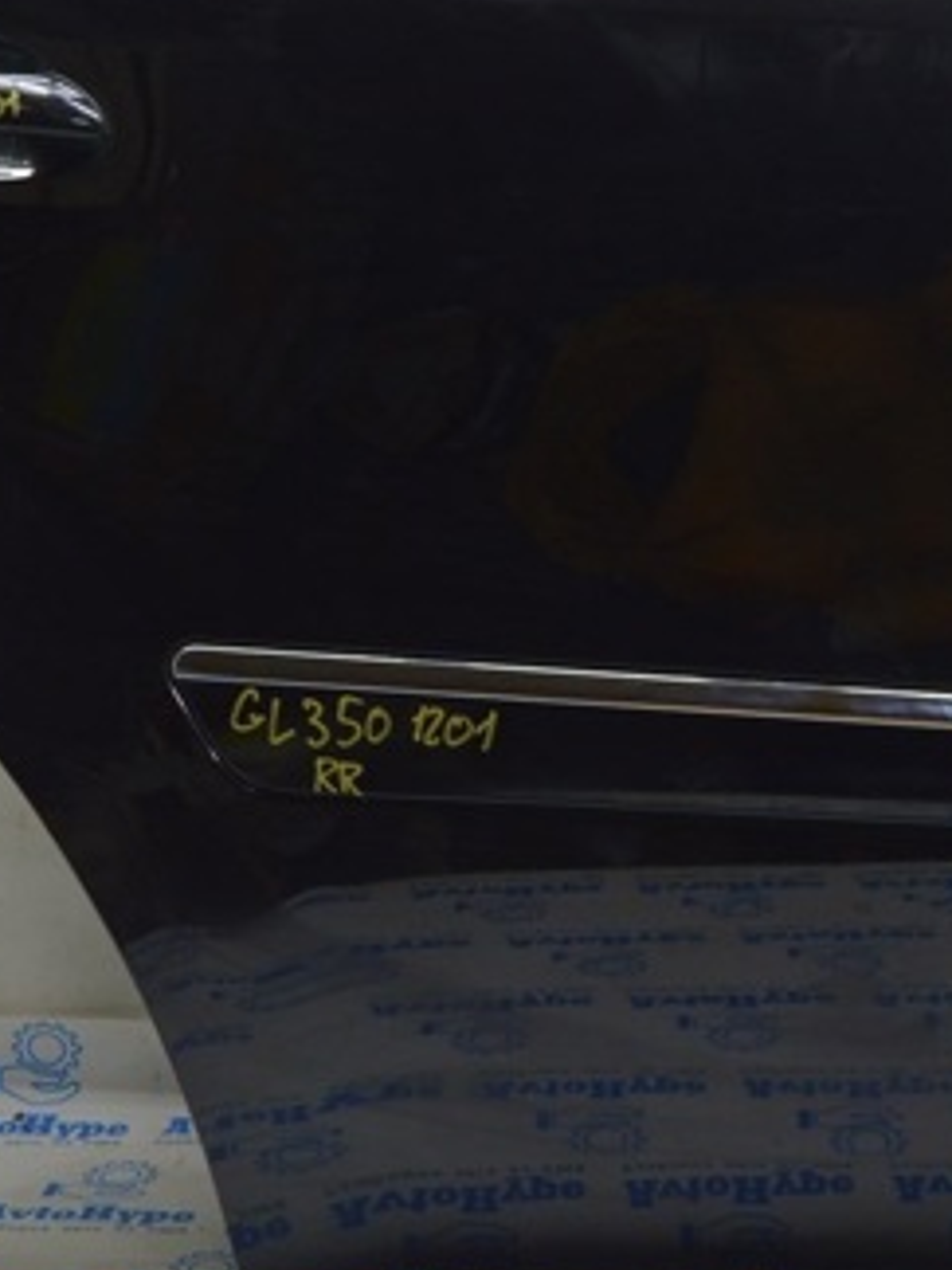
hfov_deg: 19.8
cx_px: 631
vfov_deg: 26.3
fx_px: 2714
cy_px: 523
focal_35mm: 74
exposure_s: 1/25
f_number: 5.6
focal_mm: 26
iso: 400
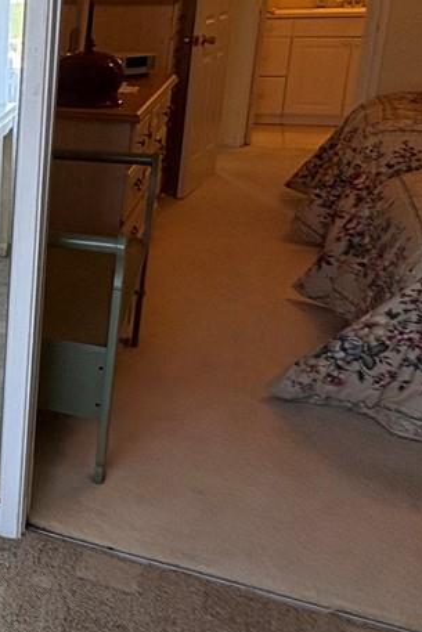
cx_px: -325
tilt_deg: -15.1
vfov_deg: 38.5
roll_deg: +3.2
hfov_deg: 19.9
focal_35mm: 51
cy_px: 221
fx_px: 896
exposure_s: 1/129
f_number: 2.2
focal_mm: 2.22
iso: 100
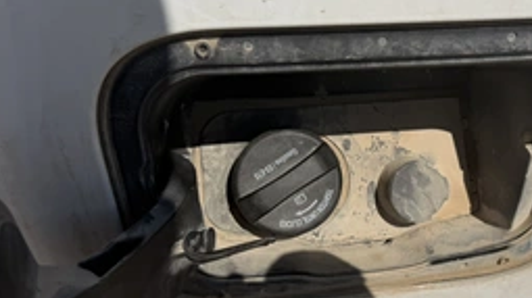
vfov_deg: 28.9
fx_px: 578
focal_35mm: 41
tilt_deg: -34.3
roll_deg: -7.4
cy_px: 144
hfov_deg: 47.8
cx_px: 392
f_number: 1.78
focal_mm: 6.76
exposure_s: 1/14286
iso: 80
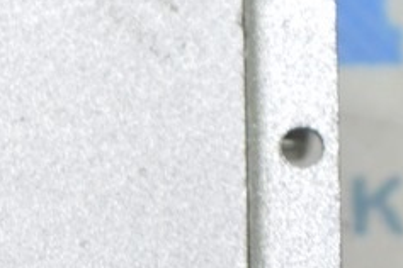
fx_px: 3987
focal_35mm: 356
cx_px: -304
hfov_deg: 5.7
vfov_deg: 3.9
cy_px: 25
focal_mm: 55
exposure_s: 1/20
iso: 400
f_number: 5.6
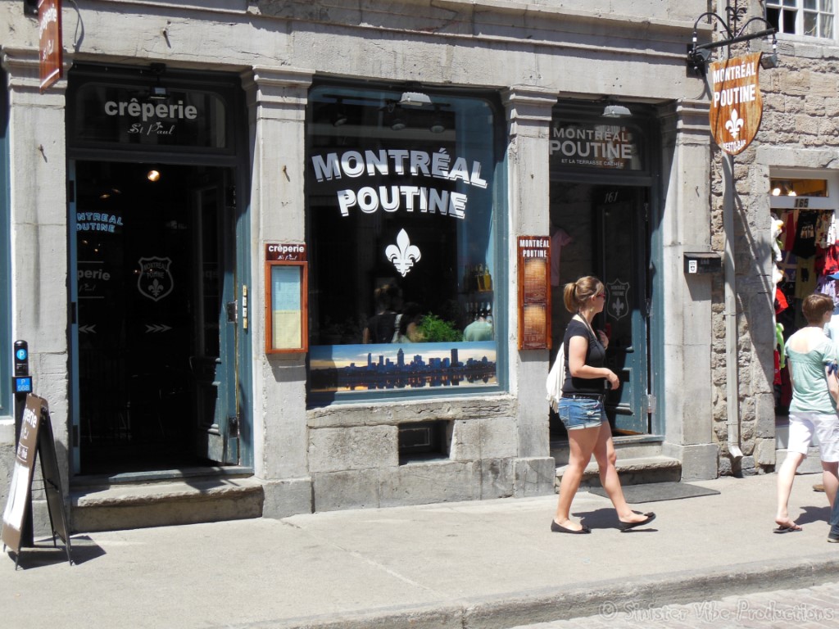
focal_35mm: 50
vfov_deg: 29.1
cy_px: 314
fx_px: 1212
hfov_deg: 38.2
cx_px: 420
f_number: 4
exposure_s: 1/640
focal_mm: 8.9
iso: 125
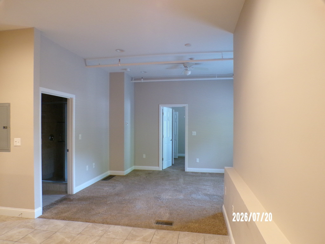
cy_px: 122
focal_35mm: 24
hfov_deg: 71.6
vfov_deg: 56.8
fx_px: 225
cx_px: 162
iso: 476
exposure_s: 1/17
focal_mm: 4.3
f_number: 3
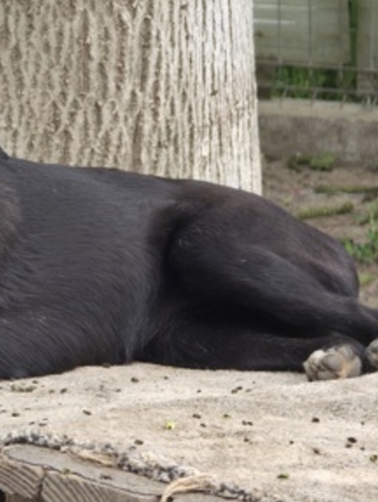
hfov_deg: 4.8
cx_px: -102
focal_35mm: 307
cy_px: 305
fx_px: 4465
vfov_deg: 6.4
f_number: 3.4
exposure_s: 1/102
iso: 32
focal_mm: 18.6
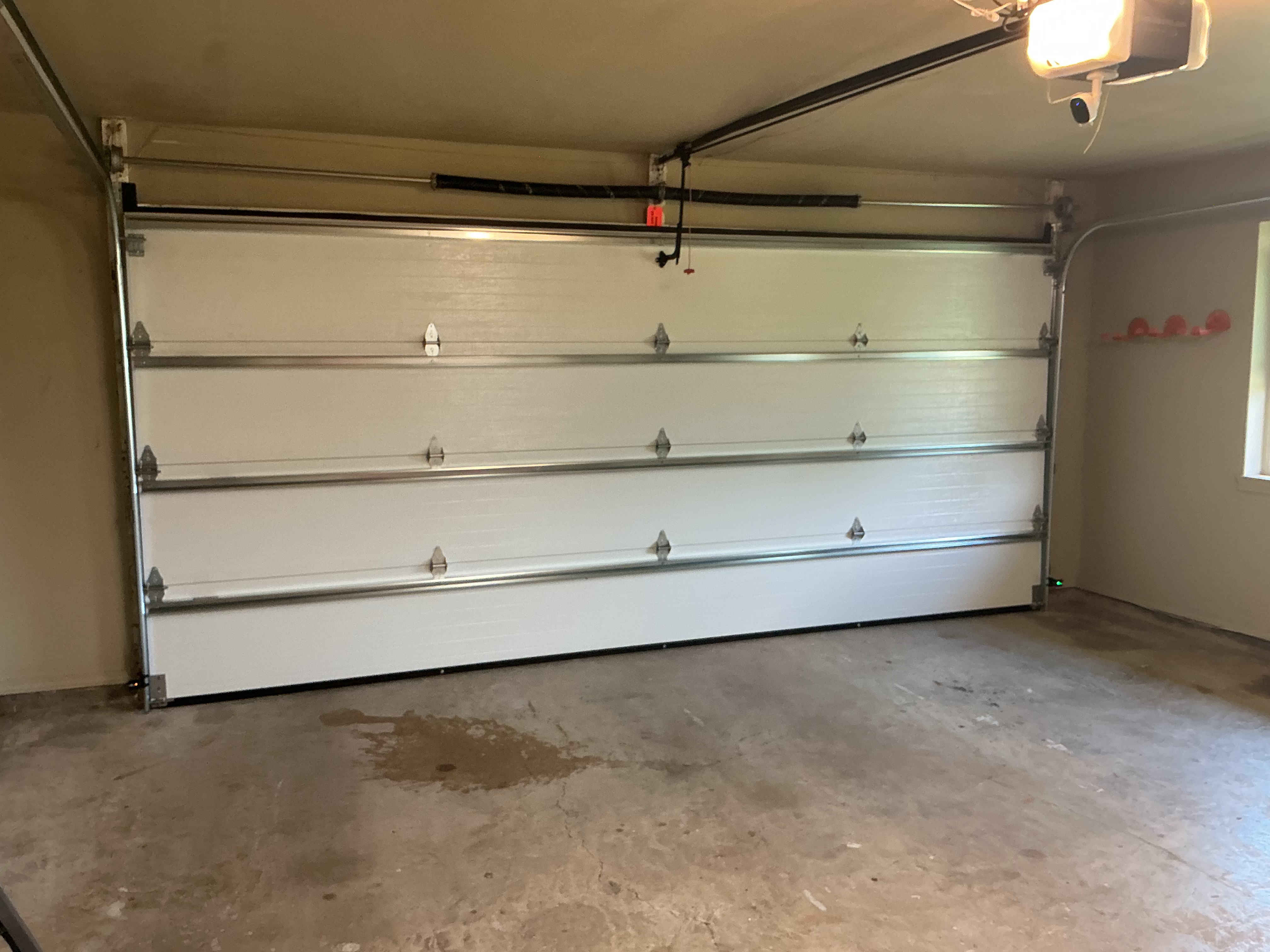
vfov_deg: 48.2
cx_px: 635
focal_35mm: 29
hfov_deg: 61.7
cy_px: 476
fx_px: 1064
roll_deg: +0.0
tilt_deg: -5.7
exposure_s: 1/60
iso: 100
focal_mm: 3
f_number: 1.8
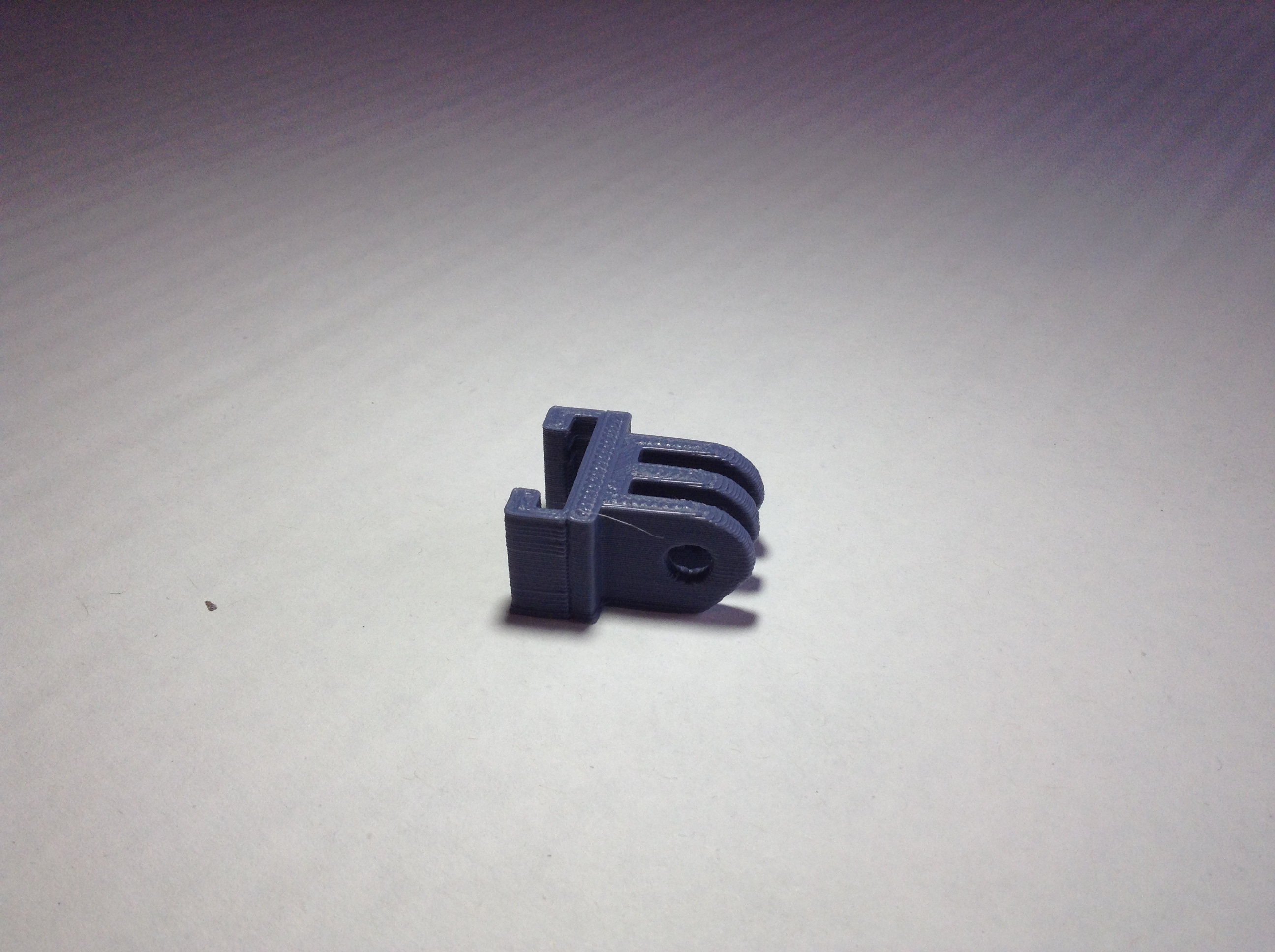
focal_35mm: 33
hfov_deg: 55.4
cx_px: 638
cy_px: 476
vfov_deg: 42.8
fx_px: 1214
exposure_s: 1/60
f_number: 2.4
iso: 40
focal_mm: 3.3
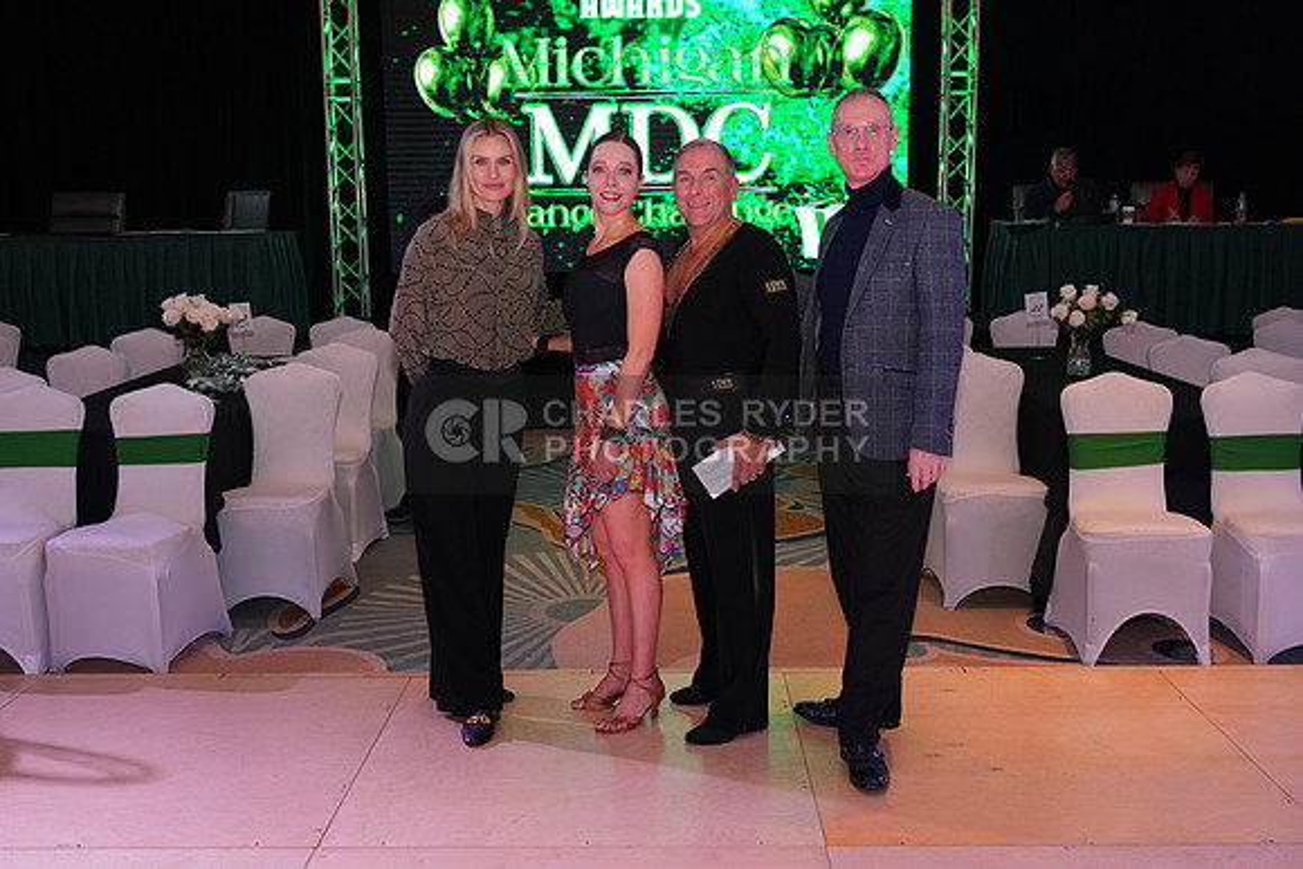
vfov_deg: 36.9
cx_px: 652
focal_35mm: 36
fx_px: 1303
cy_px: 434
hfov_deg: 53.1
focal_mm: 36
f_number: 5.6
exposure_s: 1/250
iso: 2000
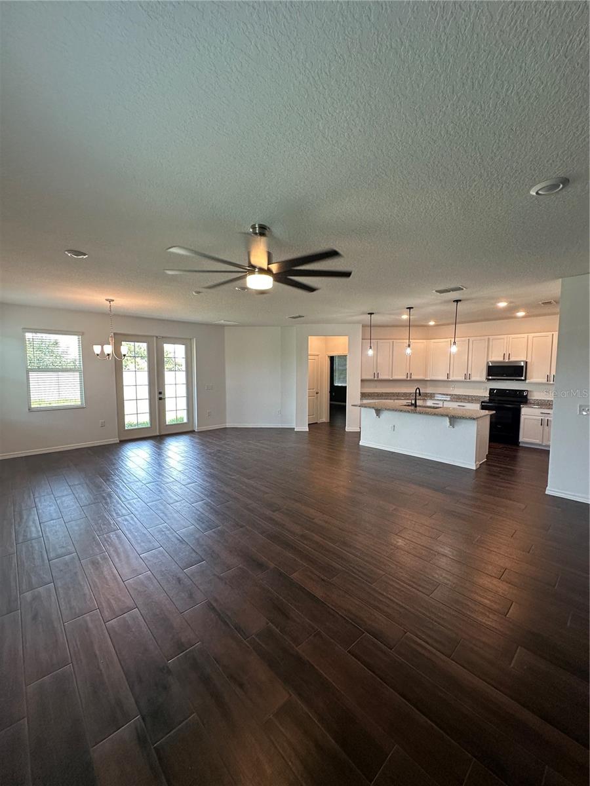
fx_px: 318
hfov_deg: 85.7
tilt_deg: -5.0
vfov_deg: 102.1
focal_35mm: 14
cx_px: 295
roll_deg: +0.3
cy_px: 393
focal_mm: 2.22
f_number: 2.2
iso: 200
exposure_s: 1/120
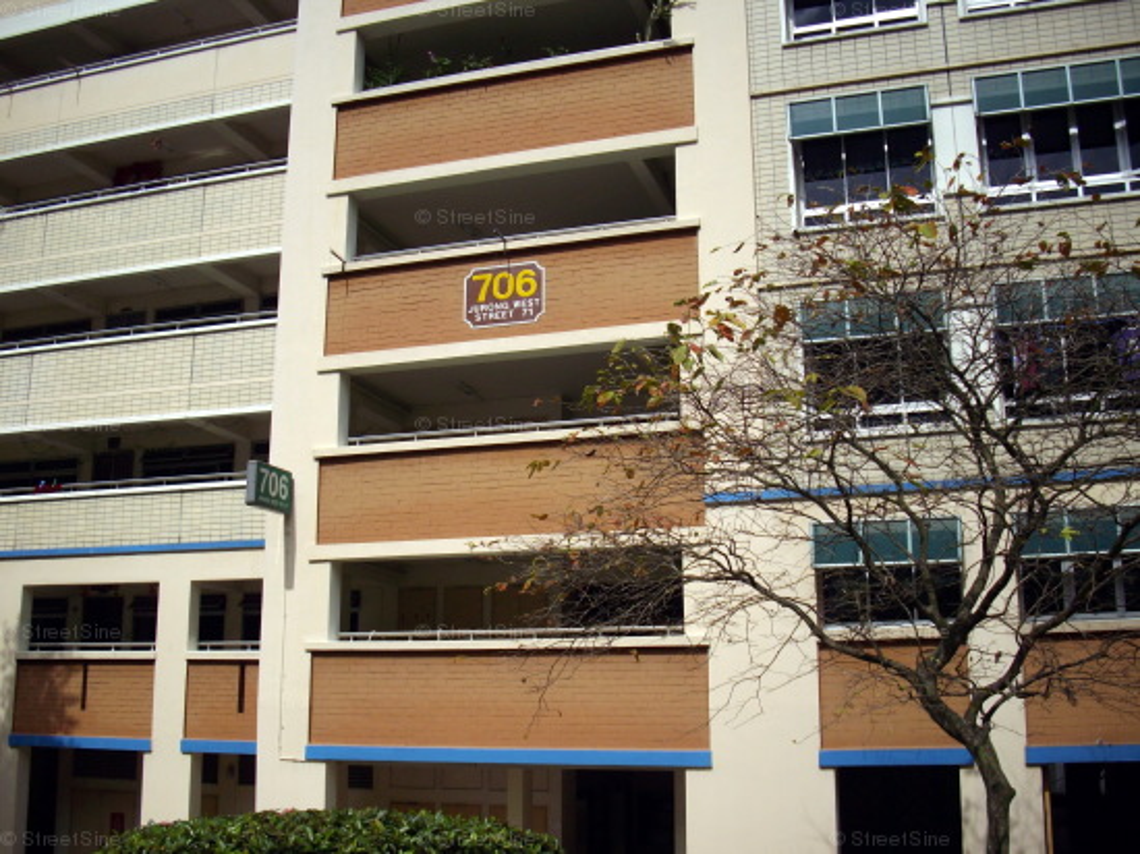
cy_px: 427
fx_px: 1218
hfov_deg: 50.2
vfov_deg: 38.6
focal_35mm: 37
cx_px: 570
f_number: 5.6
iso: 80
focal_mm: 6.2
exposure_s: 1/1000
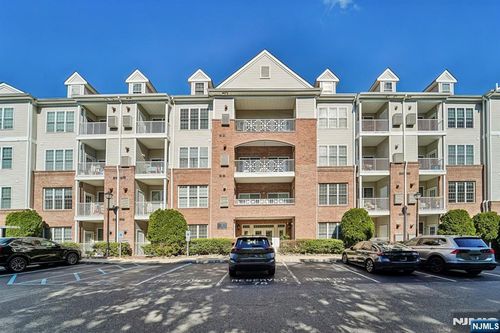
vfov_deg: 81.2
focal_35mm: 14
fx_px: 194
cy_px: 166
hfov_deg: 104.3
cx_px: 250
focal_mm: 14
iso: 400
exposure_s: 1/1250
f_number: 8
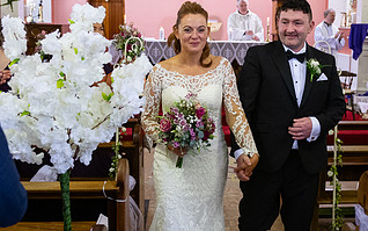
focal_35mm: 52
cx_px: 226
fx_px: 522
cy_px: 82
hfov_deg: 38.7
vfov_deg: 24.8
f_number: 3.5
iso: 1250
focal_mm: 28
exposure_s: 1/160
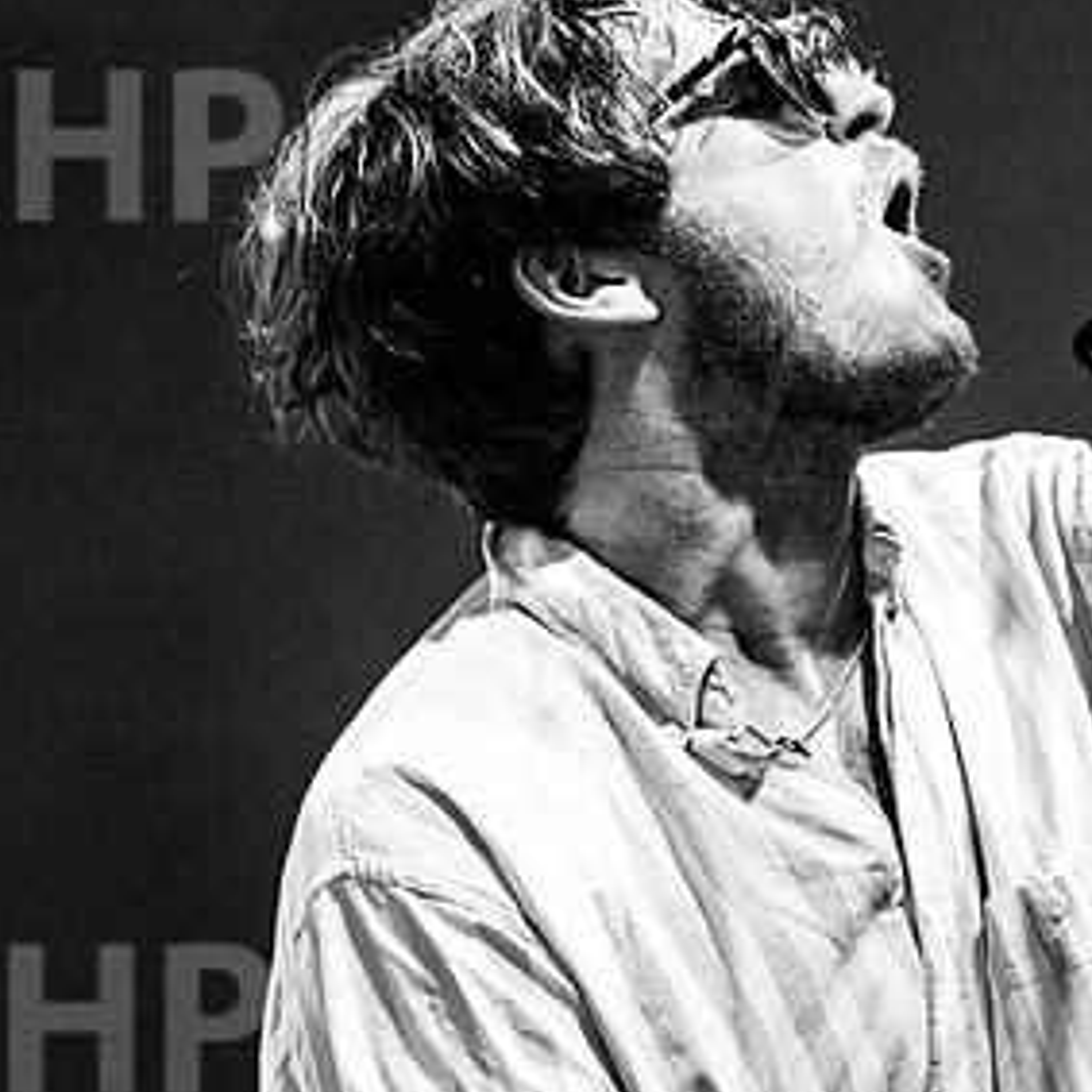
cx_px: 803
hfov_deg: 5.0
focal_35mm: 348
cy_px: 604
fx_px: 12420
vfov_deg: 5.0
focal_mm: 200
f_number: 2.8
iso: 5000
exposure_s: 1/400
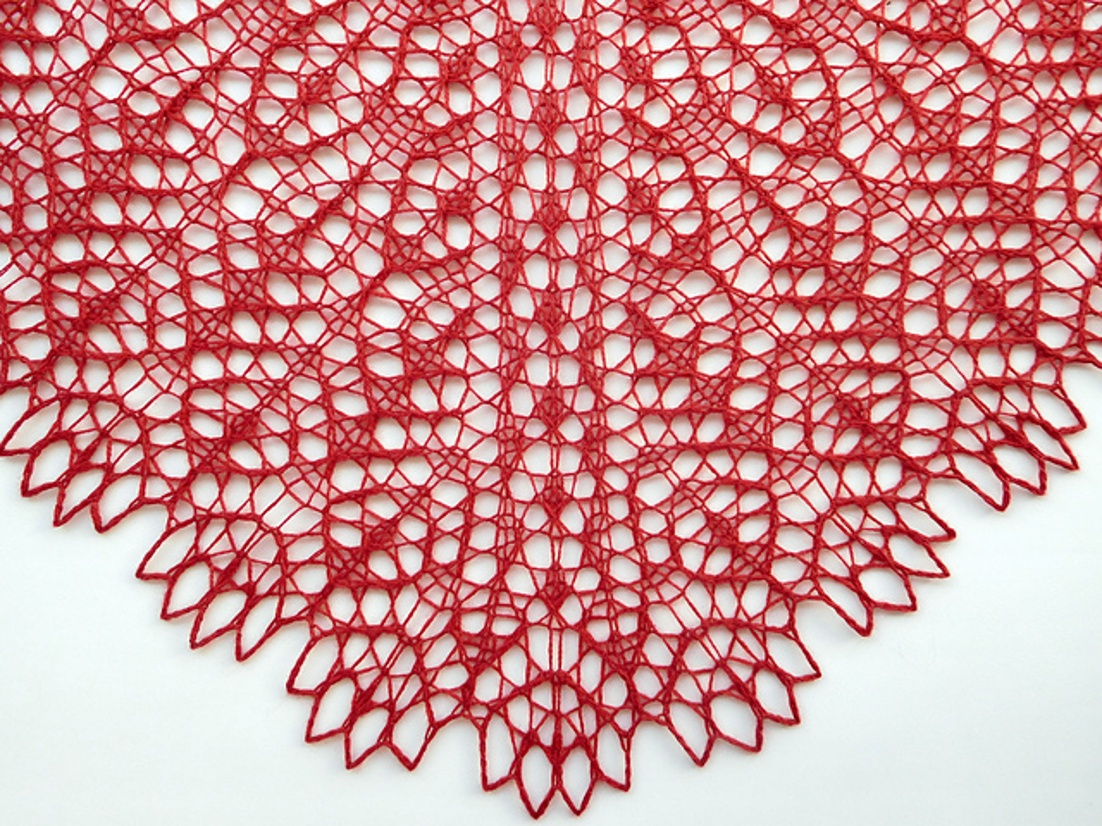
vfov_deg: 54.9
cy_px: 413
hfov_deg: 69.4
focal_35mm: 25
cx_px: 551
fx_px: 796
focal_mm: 4.5
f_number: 3.4
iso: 125
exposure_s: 1/60
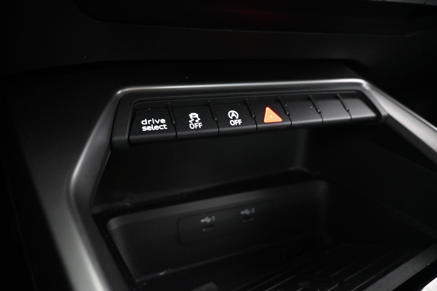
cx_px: 218
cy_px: 146
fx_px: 291
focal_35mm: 24
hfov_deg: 73.7
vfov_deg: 53.1
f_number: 3.5
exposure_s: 1/10
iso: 4000
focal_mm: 16
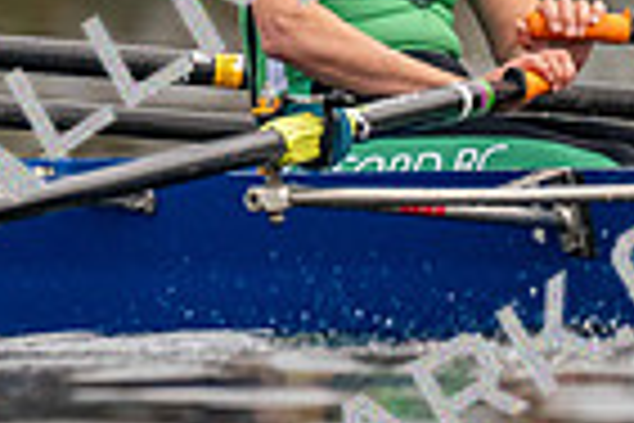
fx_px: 43373
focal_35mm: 2463
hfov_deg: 0.8
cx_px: -522
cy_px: -137
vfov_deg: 0.6
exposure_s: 1/2500
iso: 1600
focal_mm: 600
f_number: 4
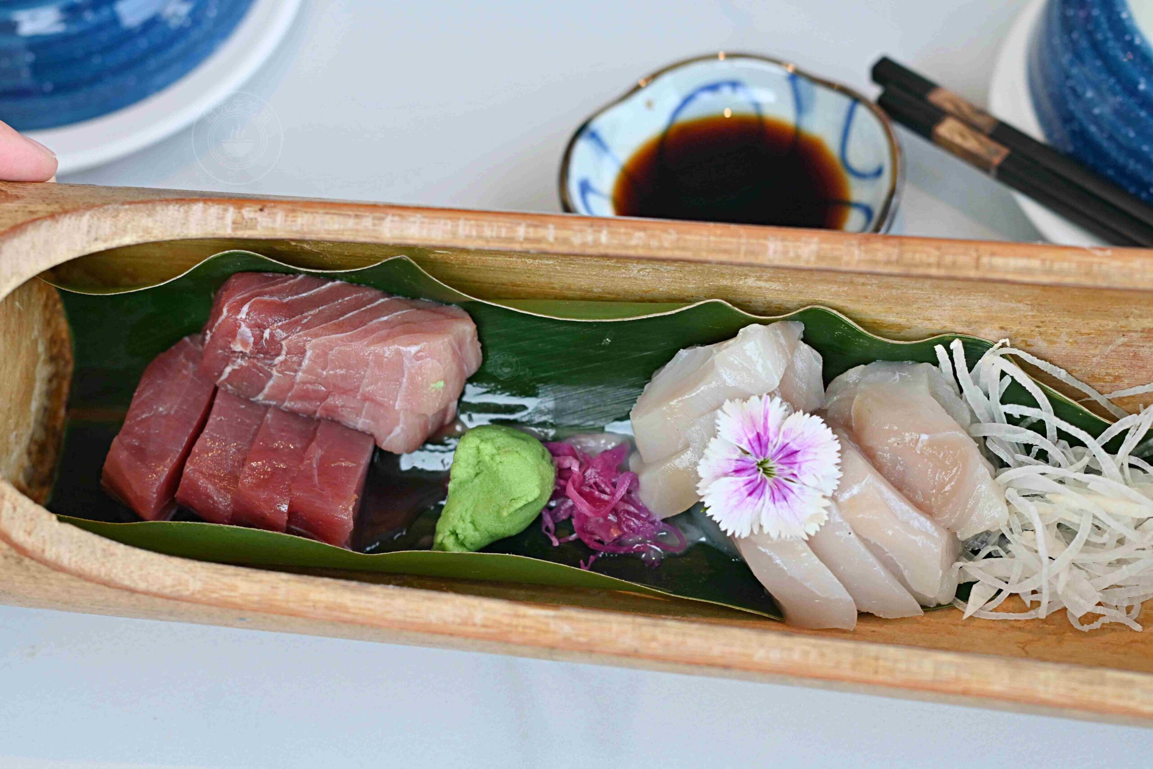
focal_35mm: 75
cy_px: 384
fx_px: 2402
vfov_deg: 18.2
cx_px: 576
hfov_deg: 27.0
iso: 140
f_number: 3.2
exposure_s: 1/200
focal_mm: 50
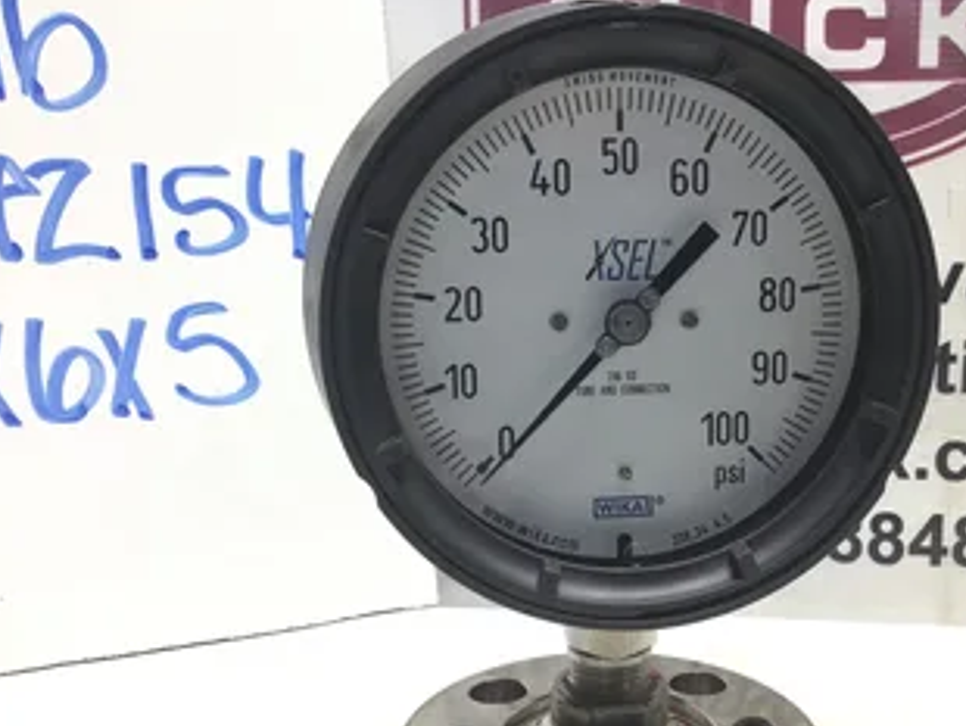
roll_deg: -1.1
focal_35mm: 40
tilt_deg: -9.2
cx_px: 598
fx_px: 1117
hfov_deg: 46.4
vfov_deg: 36.0
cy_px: 399
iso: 32
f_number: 2.4
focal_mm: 3.3
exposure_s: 1/60
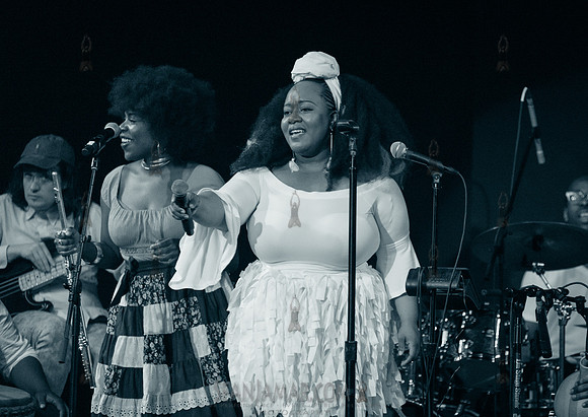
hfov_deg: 9.0
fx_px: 3746
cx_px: 364
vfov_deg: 6.4
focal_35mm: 225
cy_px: 214
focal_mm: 185
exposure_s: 1/320
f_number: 2.8
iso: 4000
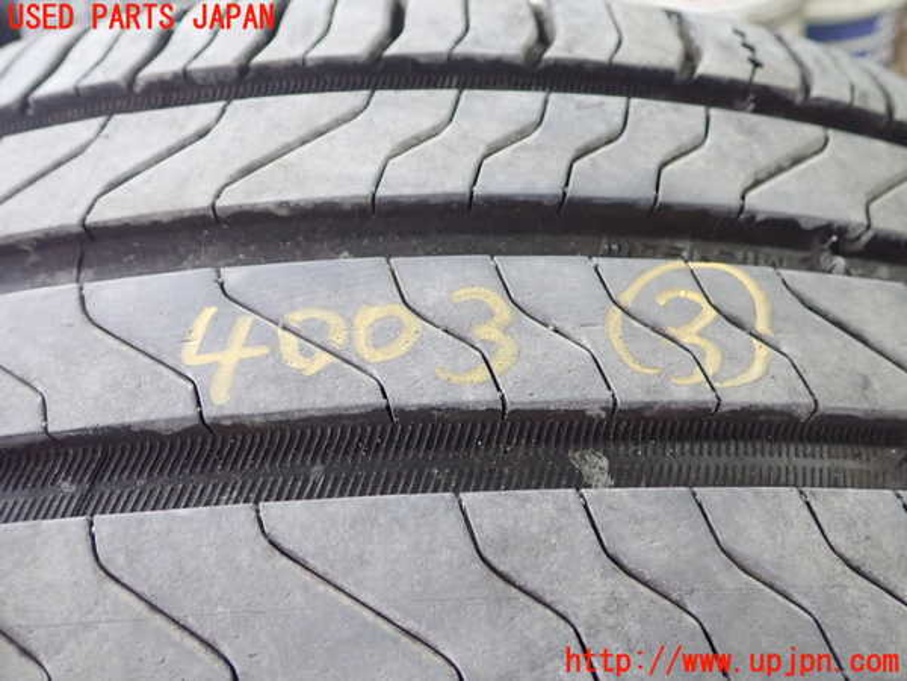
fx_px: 786
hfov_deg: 60.0
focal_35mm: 30
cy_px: 340
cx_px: 454
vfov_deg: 46.8
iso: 640
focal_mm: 5.5
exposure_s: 1/125
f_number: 2.3
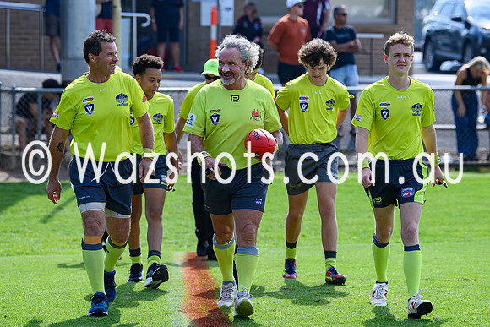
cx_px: 249
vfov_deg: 7.9
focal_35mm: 173
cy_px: 125
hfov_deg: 11.9
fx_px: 2356
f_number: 4
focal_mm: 135
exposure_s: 1/2000
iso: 250
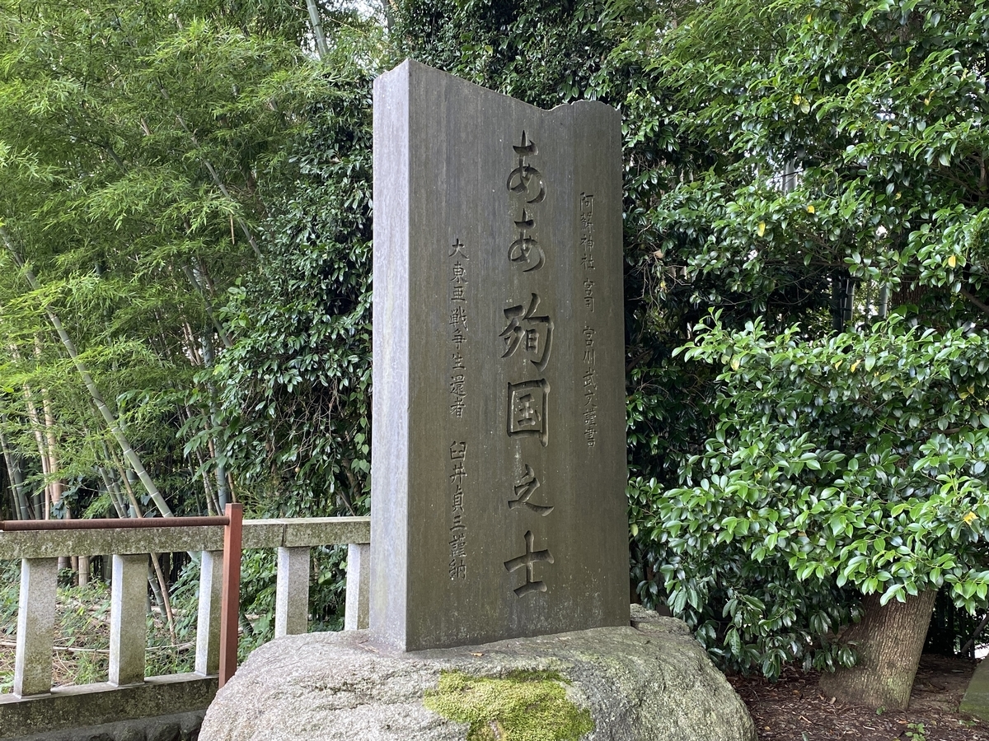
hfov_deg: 67.3
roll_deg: -0.1
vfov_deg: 53.1
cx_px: 494
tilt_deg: +4.3
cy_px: 370
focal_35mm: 26
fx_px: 743
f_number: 1.8
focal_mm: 4.25
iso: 125
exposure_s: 1/121
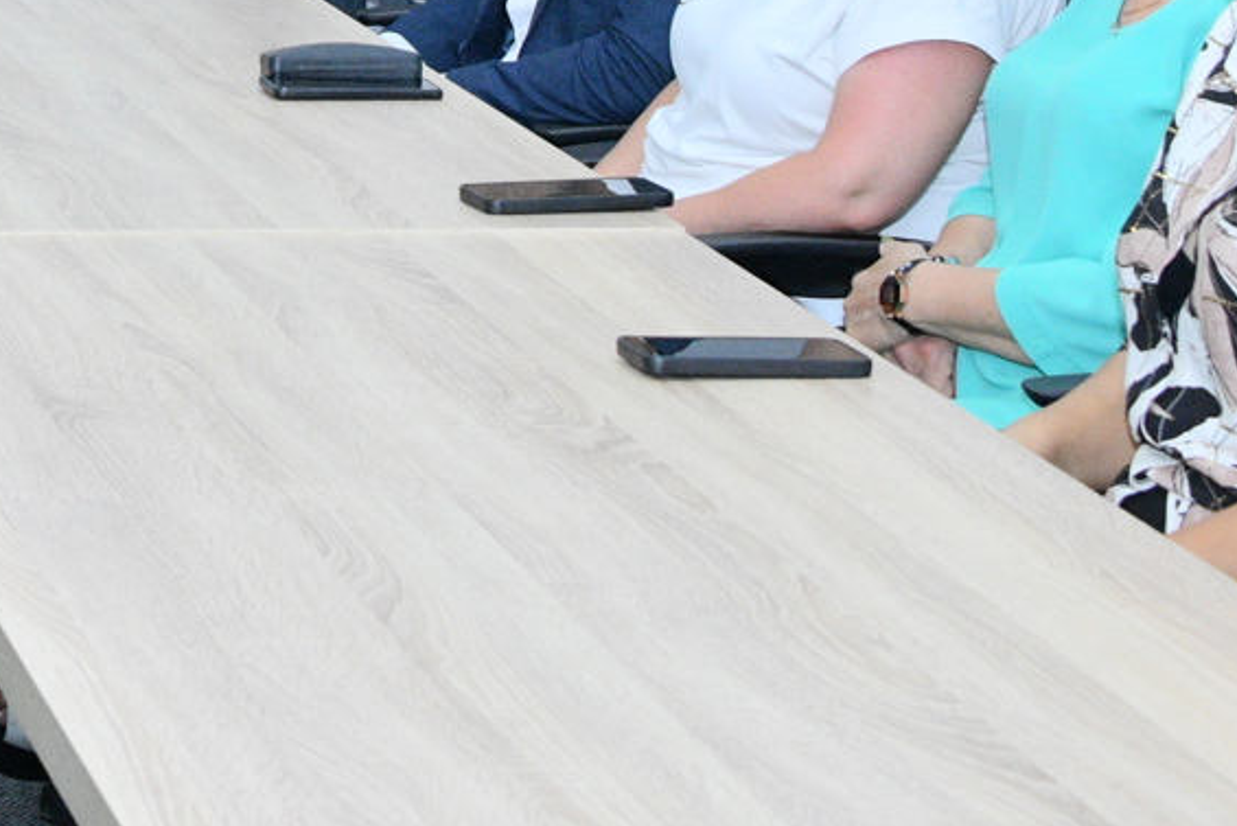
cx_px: -243
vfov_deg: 9.0
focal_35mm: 146
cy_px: -627
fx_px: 5018
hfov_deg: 13.7
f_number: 9
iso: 2000
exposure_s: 1/100
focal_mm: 40
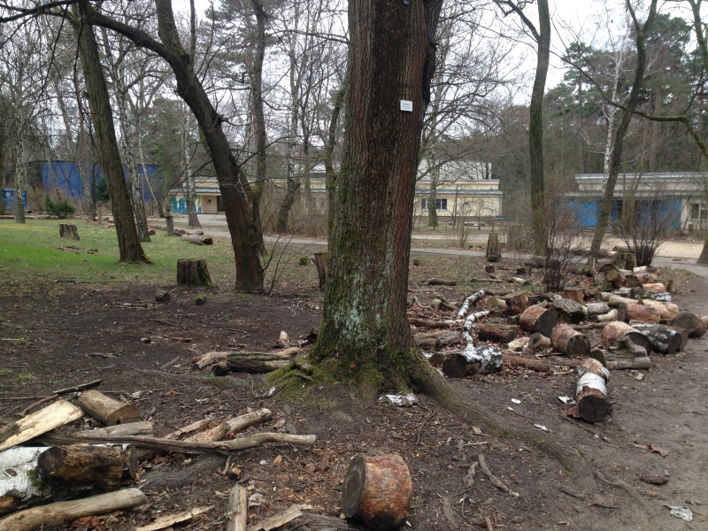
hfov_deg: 55.4
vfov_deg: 42.9
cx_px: 354
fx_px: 675
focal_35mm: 33
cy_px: 266
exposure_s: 1/120
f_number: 2.4
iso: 50
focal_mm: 4.12
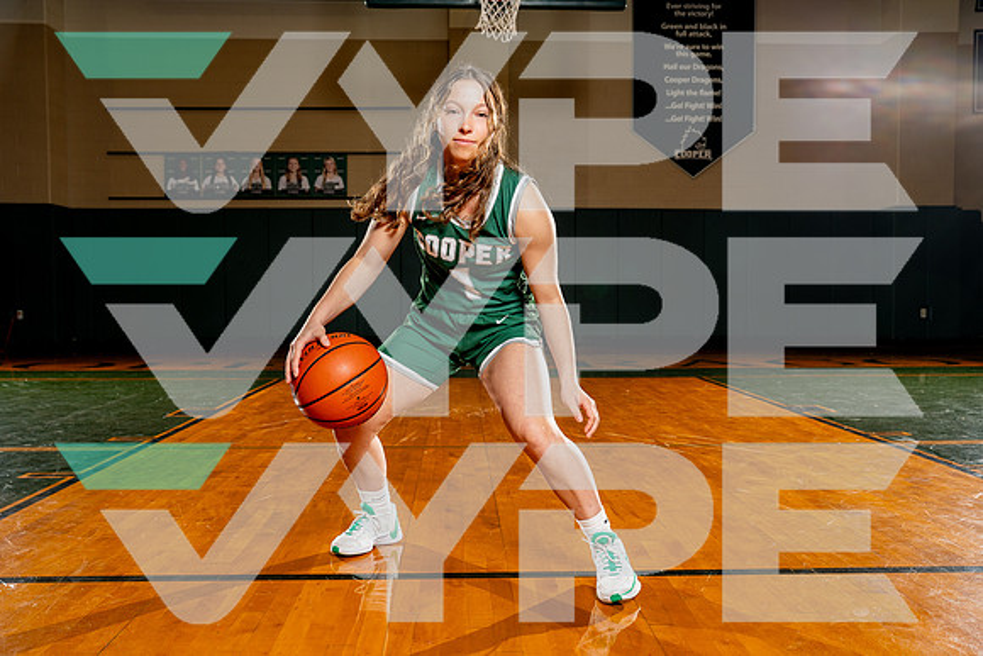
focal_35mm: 34
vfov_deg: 38.5
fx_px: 939
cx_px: 492
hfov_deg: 55.2
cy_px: 328
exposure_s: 1/250
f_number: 5.6
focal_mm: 33
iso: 160
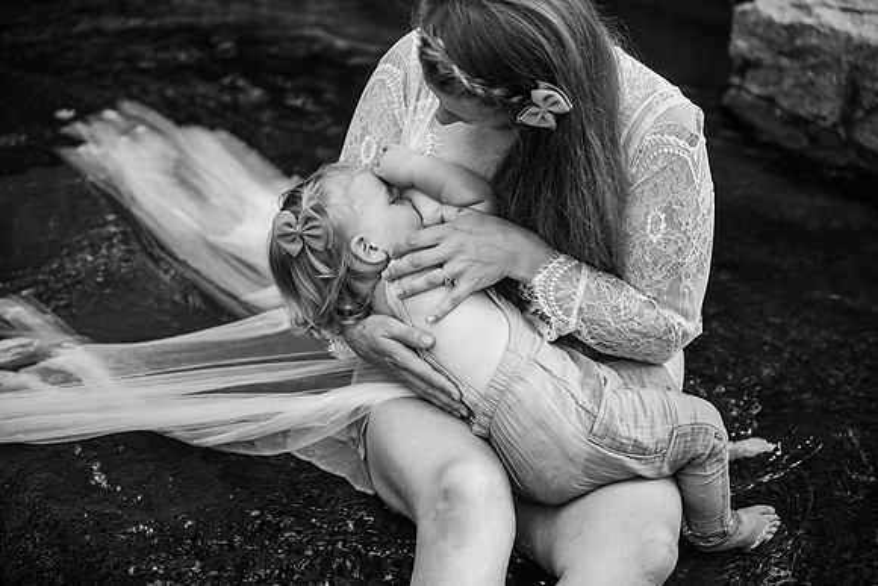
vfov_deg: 19.5
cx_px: 439
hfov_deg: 28.8
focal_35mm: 70
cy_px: 293
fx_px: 1708
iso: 500
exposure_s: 1/1000
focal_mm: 70
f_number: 2.8
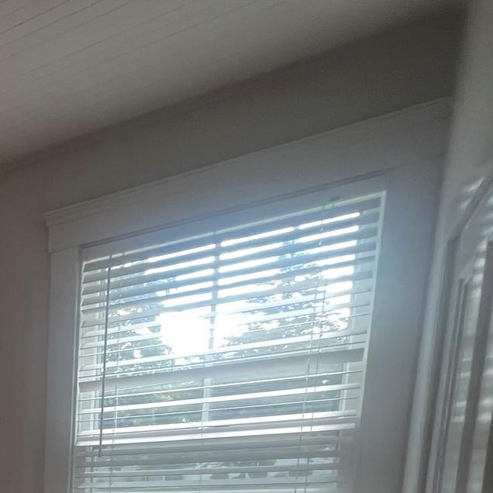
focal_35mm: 37
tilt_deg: -6.6
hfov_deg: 29.7
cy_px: 591
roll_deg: +1.9
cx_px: -223
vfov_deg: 35.4
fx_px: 596
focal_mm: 1.57
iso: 64
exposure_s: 1/99
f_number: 1.8
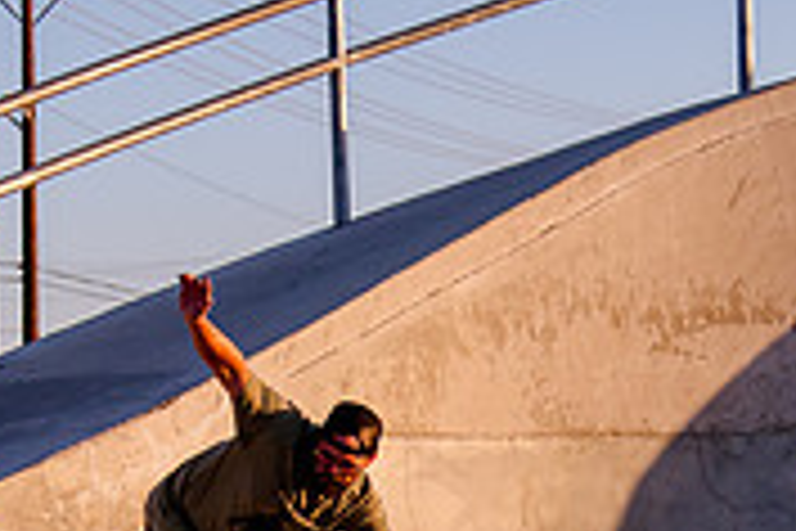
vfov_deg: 7.1
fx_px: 4179
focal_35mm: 189
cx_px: 424
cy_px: 813
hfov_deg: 10.9
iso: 1000
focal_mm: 44
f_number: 4
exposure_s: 1/3200
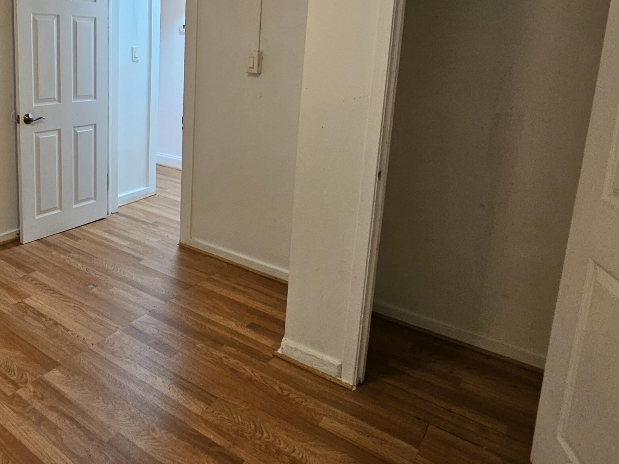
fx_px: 447
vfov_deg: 53.0
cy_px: 130
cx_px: 163
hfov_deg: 65.6
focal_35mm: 25
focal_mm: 2.2
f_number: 2.2
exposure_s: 1/30
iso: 320
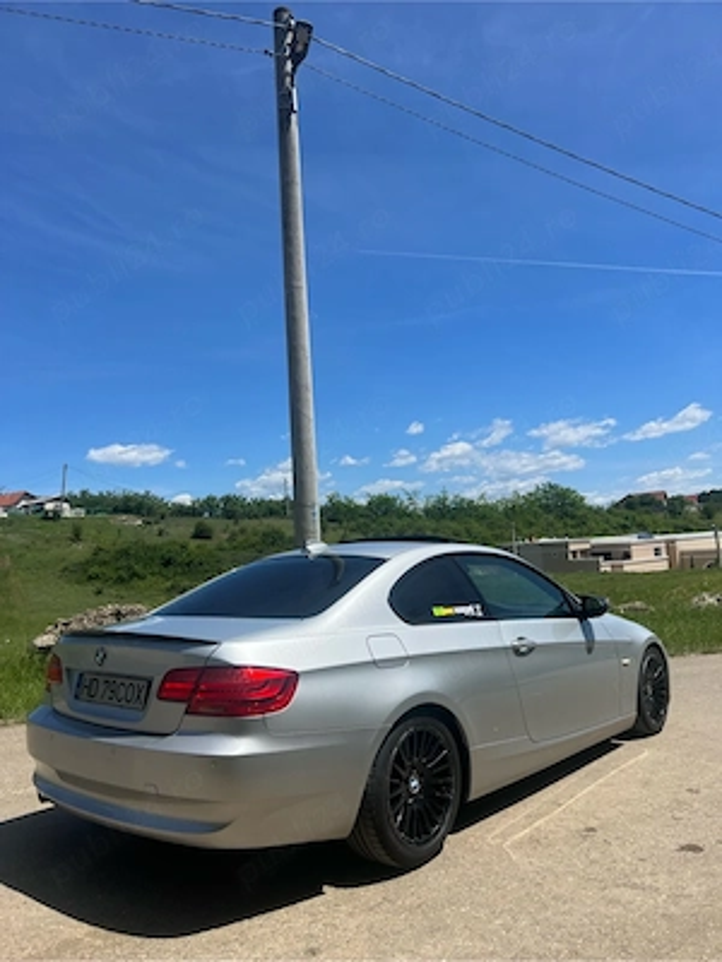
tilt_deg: +7.4
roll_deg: +4.6
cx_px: 361
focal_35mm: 26
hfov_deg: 53.1
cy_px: 481
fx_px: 723
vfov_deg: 67.3
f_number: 1.5
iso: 50
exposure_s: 1/5587
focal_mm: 5.7
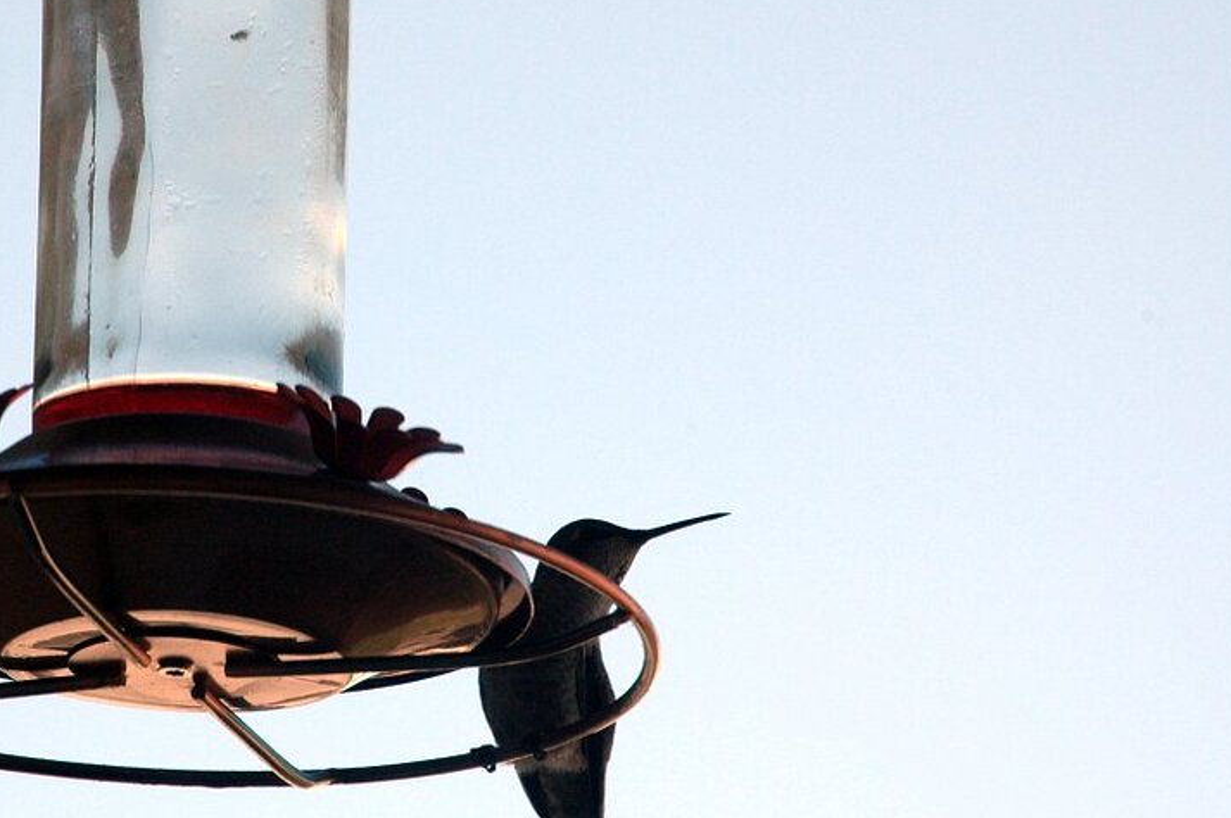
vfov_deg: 3.4
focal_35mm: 404
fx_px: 13802
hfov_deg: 5.1
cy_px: 416
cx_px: 425
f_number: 14
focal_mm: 200
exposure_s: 1/200
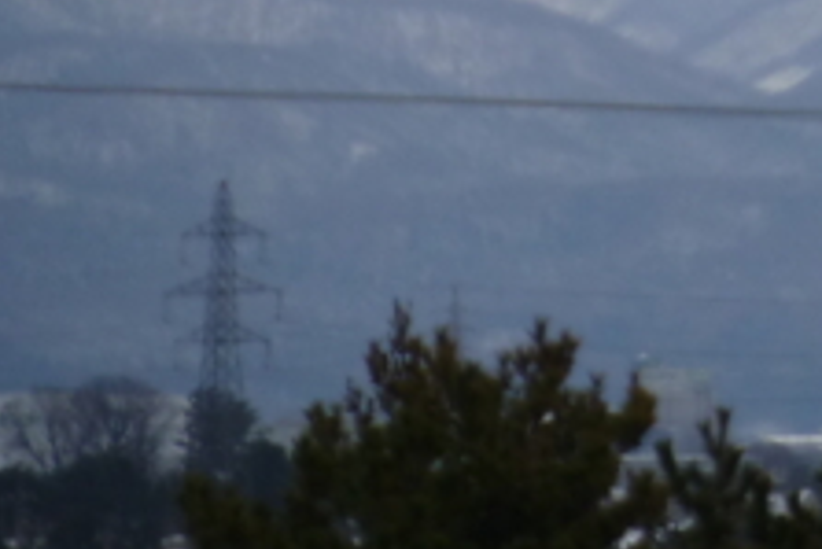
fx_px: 22596
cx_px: 1438
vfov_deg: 1.4
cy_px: -276
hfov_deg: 2.1
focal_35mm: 989
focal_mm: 47.3
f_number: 5.8
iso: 100
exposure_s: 1/1000
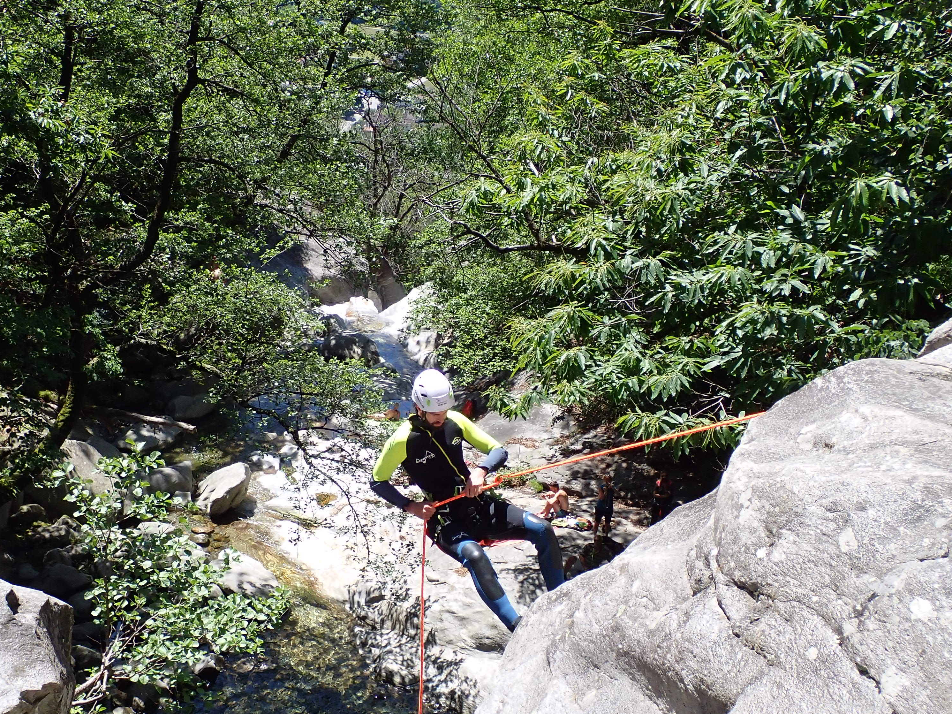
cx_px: 385
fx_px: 1512
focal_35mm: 55
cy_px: 431
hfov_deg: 34.8
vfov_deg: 26.5
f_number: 4
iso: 200
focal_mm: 7.31
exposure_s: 1/800
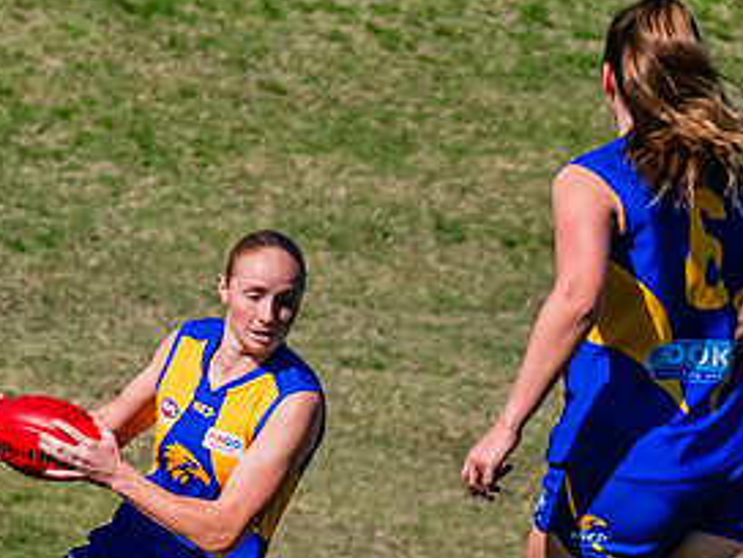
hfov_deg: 1.0
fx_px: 41619
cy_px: 547
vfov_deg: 0.8
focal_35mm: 1939
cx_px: 249
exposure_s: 1/1250
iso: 640
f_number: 13
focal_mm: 420
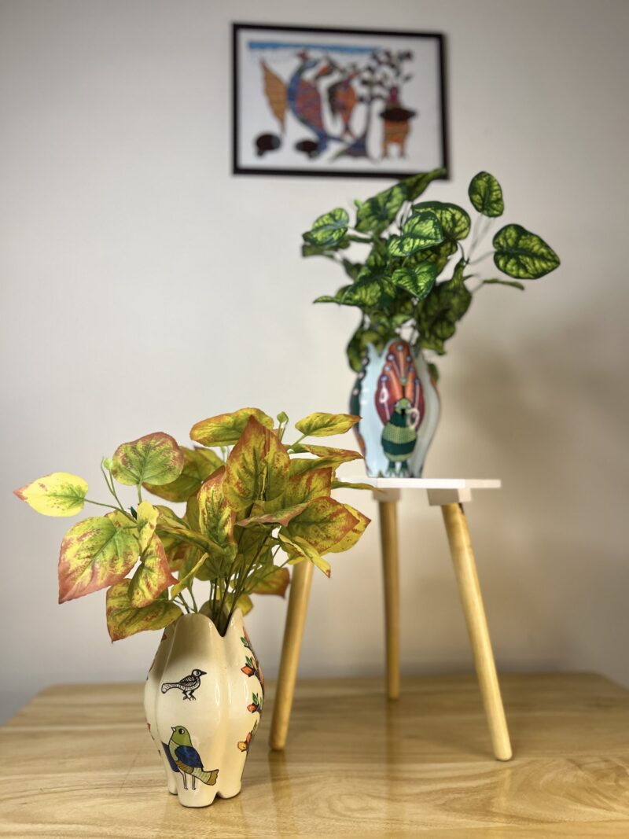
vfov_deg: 67.3
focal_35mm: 26
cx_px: 314
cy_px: 420
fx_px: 630
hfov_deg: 53.1
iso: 125
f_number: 1.5
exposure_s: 1/80
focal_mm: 5.7
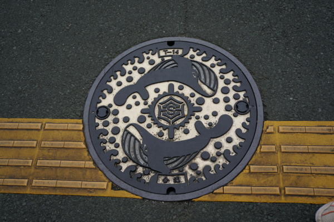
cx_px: 167
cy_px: 111
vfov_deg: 38.3
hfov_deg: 55.1
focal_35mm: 34
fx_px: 320
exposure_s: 1/60
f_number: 4.5
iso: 100
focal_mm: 23
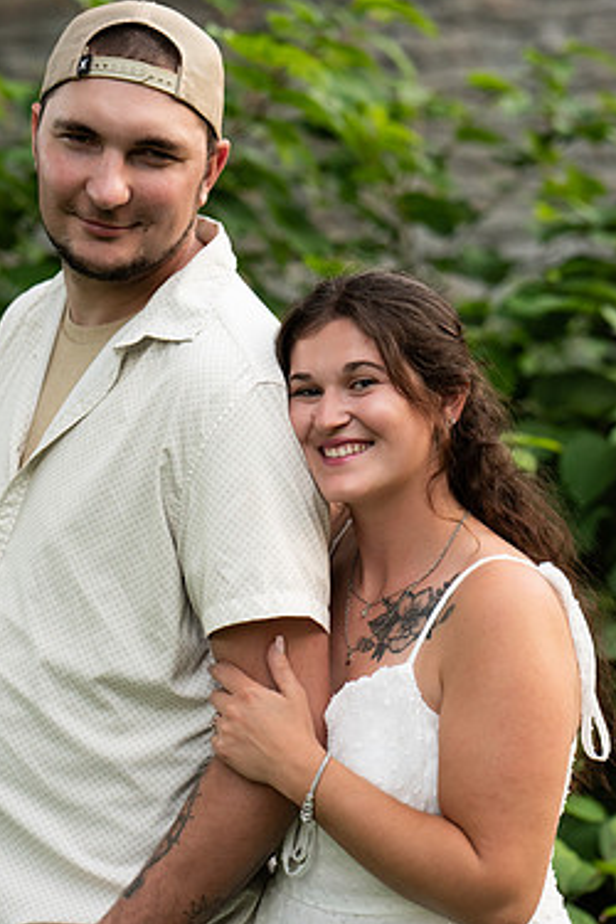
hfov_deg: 13.4
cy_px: 463
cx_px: 261
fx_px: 2618
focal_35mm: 102
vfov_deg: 20.0
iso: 1600
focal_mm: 85
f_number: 3.5
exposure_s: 1/200
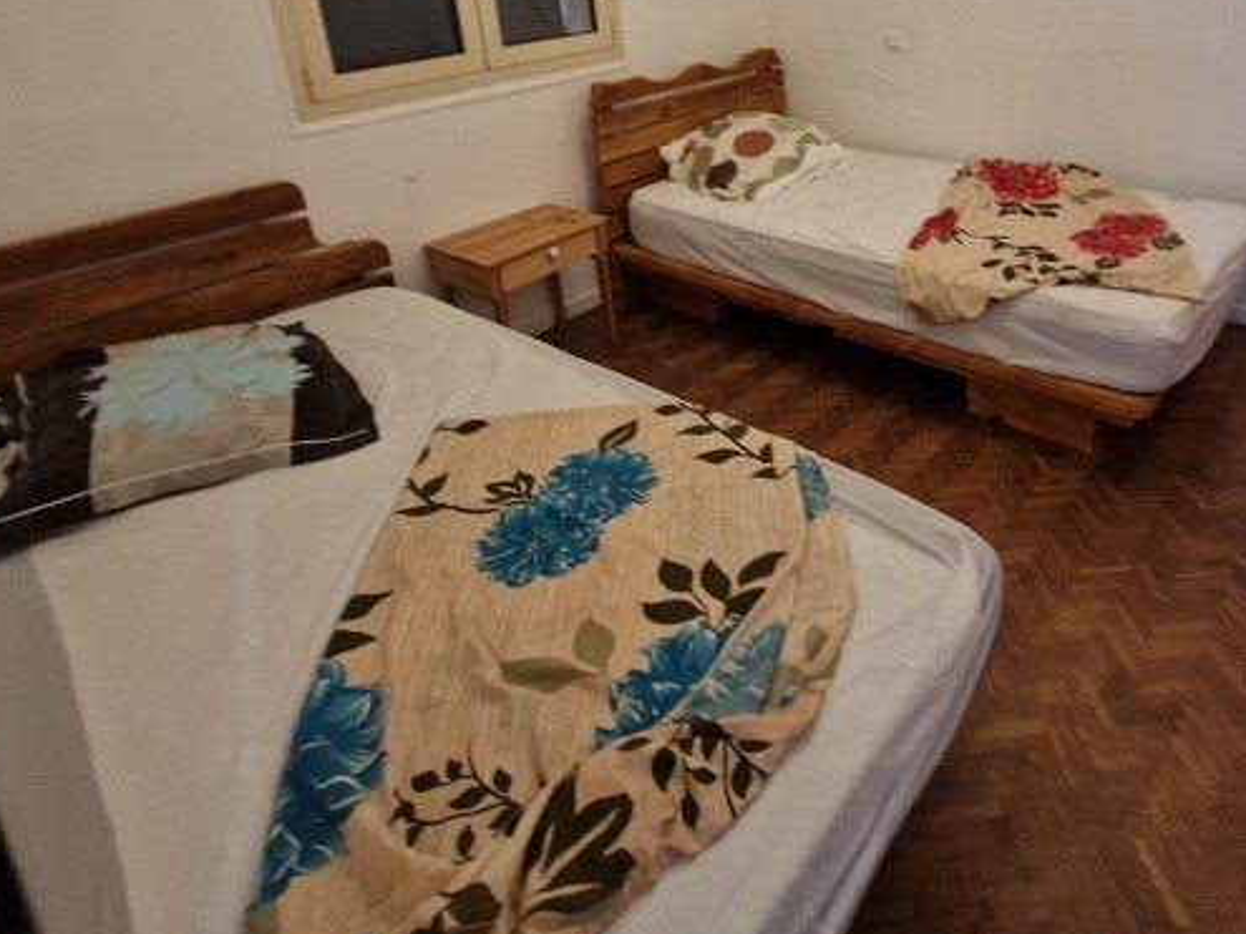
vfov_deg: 58.9
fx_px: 756
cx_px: 773
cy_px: 196
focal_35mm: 21
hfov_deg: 77.7
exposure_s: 1/50
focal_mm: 2.2
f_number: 2.2
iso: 400
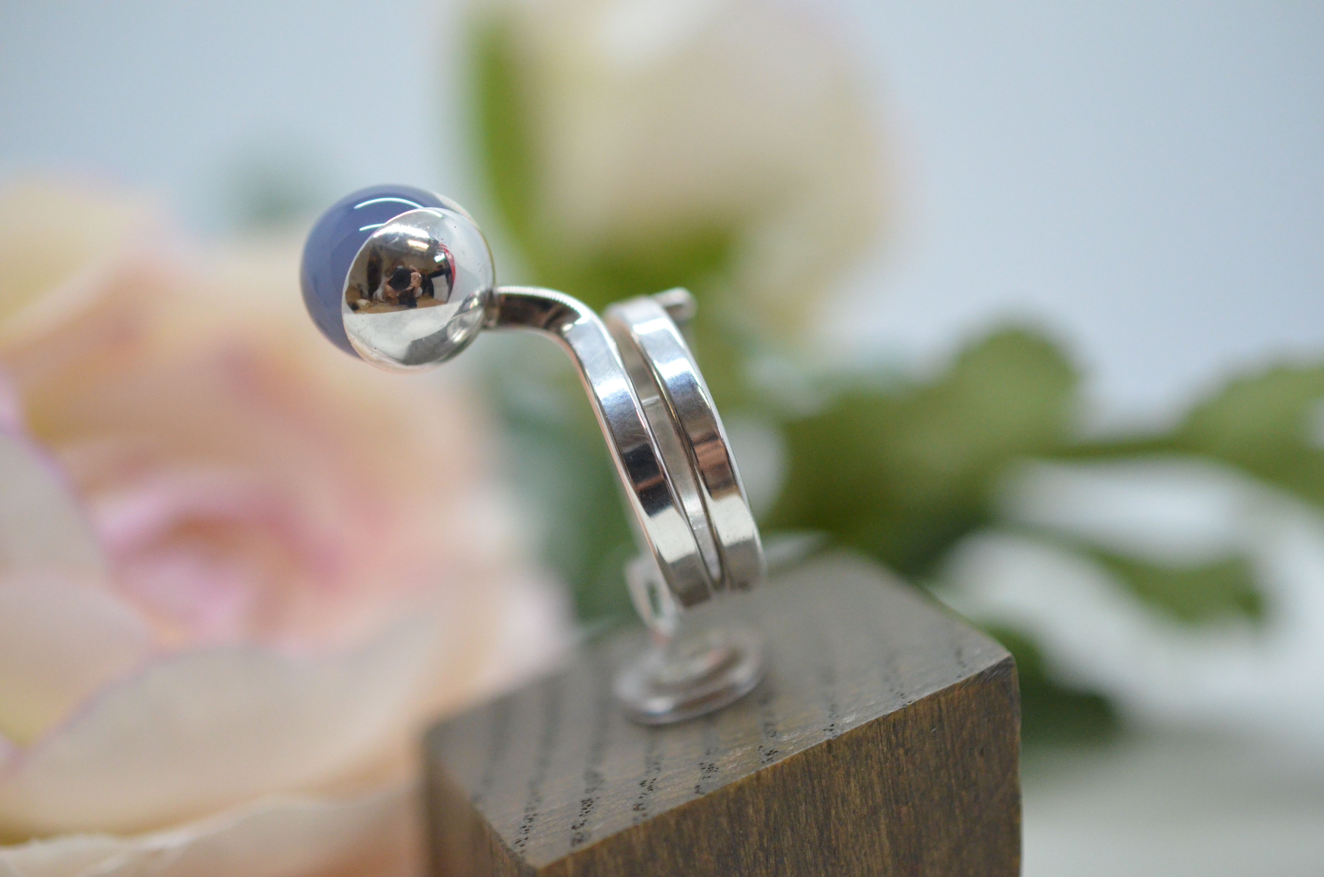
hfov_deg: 33.5
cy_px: 438
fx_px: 2202
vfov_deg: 22.5
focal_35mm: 60
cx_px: 662
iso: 2500
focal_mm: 40
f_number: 3.5
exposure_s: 1/2500
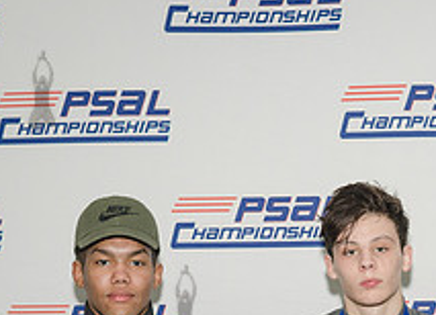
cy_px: 439
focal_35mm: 115
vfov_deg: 12.1
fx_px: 1430
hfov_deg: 17.1
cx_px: 391
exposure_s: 1/250
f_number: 5
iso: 1600
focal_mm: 35
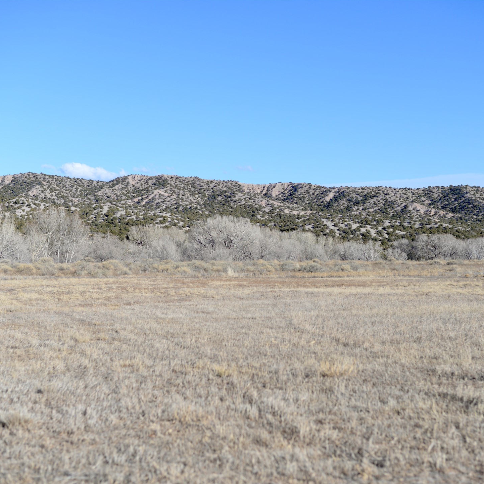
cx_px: 259
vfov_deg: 26.9
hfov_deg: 26.9
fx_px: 1012
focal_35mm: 64
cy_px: 241
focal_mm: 50
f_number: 2.8
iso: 100
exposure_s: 1/2500
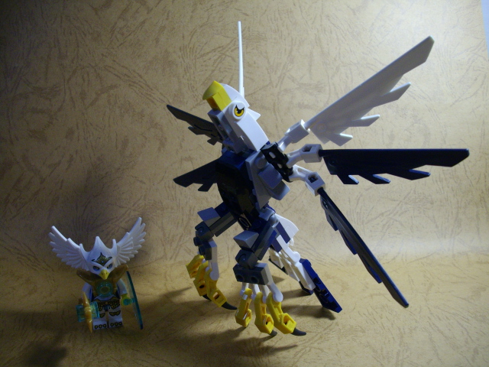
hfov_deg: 50.1
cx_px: 244
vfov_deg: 38.7
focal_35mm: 37
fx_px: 523
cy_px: 184
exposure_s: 1/50
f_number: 2.8
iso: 200
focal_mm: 6.2
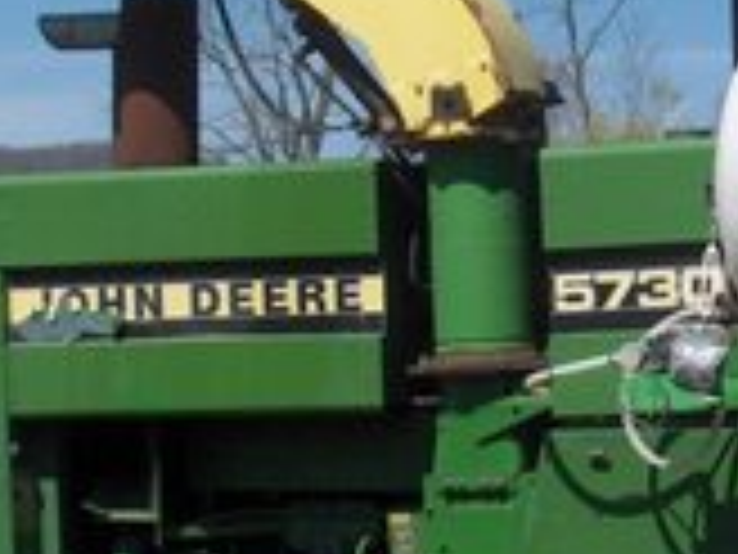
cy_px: 455
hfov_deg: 15.0
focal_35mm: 129
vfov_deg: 11.4
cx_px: 747
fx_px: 2750
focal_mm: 8
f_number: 4.8
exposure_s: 1/926
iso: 100
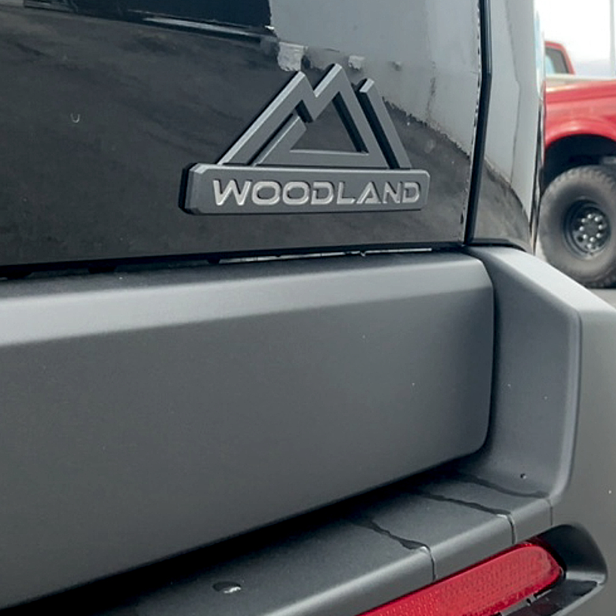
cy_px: 171
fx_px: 1047
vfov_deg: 32.3
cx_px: 269
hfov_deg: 32.7
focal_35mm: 52
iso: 25
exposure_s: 1/224
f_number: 1.8
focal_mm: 3
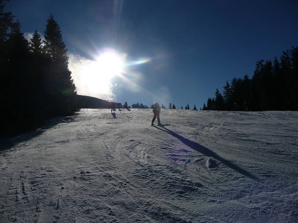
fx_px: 241
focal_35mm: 28
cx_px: 149
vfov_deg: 49.7
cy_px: 112
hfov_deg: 63.5
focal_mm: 4.7
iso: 100
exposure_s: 1/2000
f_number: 8
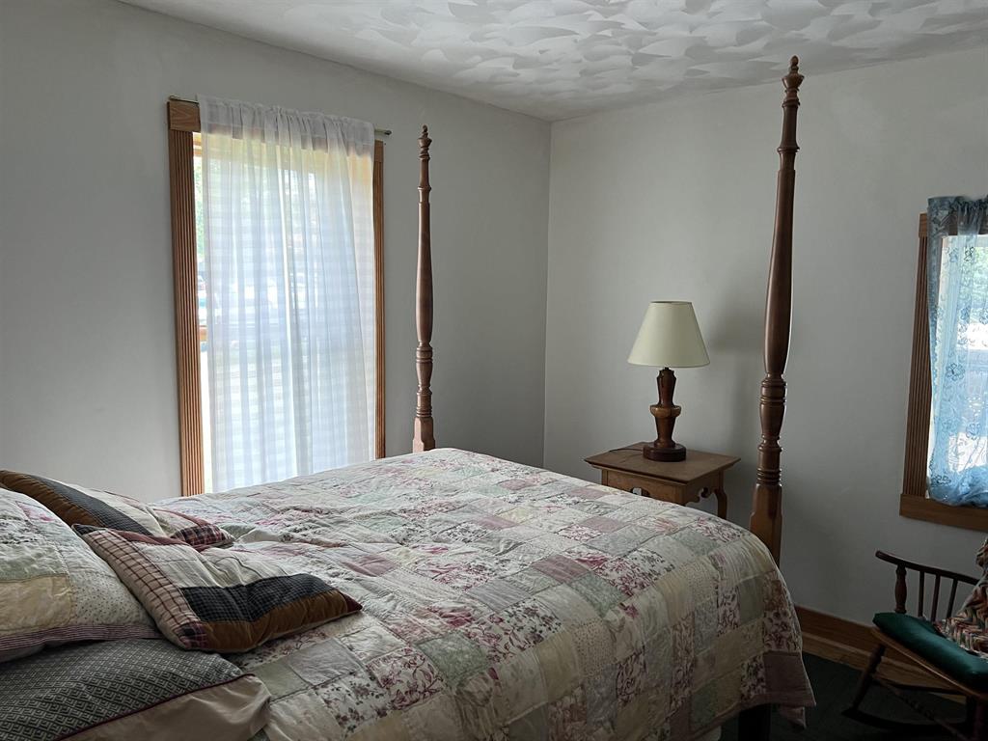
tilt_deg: -4.9
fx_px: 742
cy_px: 370
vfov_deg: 53.1
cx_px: 494
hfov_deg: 67.3
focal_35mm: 26
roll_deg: +0.0
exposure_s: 1/60
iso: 100
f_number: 1.5
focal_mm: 5.7
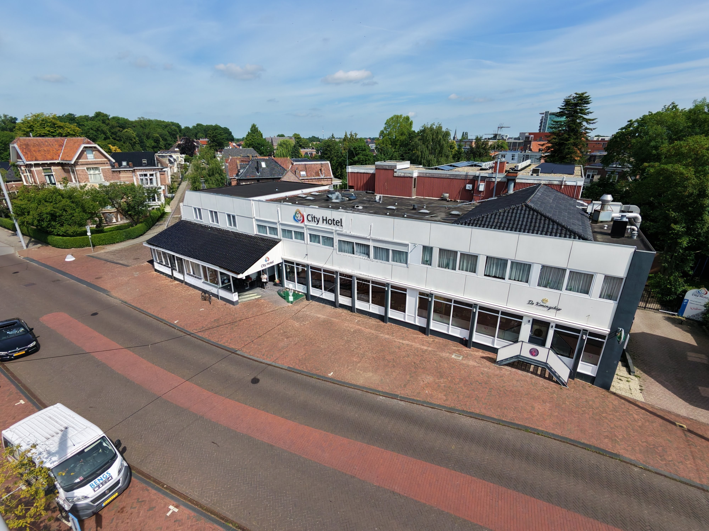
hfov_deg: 94.5
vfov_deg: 78.1
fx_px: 328
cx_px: 354
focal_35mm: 16
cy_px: 266
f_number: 2.2
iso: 200
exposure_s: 1/2000
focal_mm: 3.05
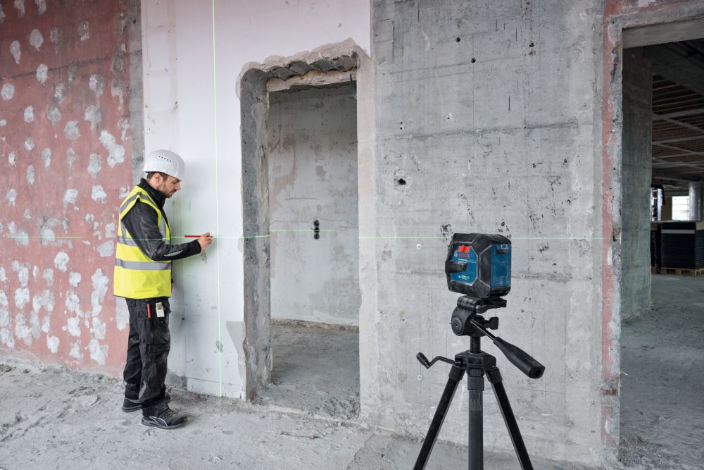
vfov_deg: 53.1
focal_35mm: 24
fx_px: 469
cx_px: 352
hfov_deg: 73.7
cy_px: 235
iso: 1600
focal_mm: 24
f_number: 9
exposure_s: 1/50
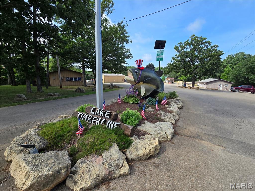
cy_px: 96
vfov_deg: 89.9
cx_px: 128
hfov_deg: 106.2
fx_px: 96
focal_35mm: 13
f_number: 2.2
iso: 50
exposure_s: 1/1395
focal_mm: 2.2
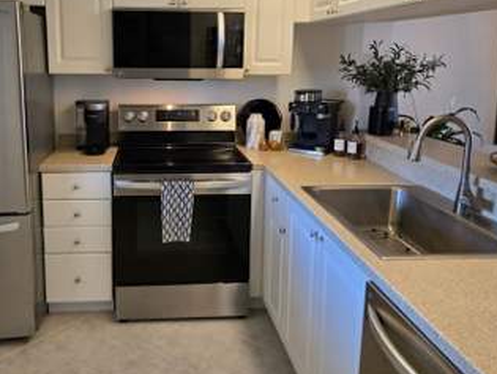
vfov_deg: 40.6
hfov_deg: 52.0
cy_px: 147
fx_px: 503
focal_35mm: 35
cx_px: 188
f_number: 1.8
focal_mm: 5.4
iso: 125
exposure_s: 1/120
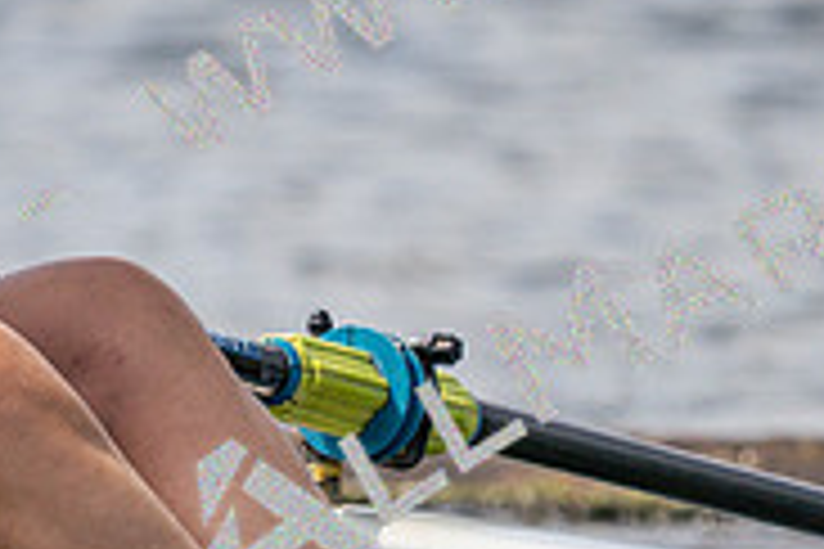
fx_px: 30440
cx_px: -189
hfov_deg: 1.6
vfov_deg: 1.0
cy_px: 227
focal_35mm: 1330
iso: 320
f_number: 6.3
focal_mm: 419
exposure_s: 1/2000
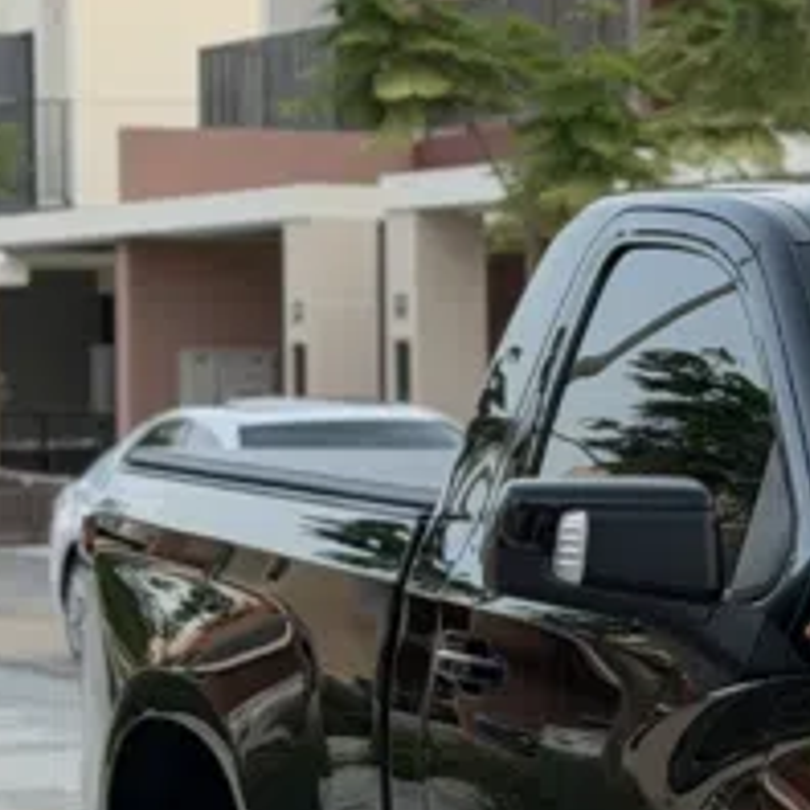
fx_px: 3627
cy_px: 515
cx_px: 1293
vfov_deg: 12.7
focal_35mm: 137
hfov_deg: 12.0
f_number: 1.78
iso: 64
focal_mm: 6.76
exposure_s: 1/328
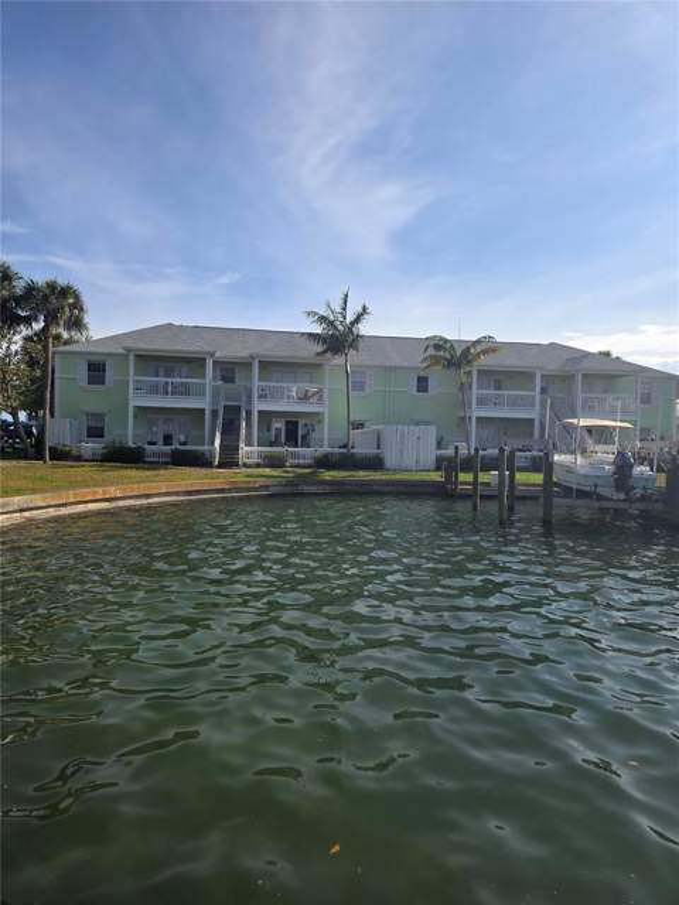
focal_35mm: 23
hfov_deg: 58.9
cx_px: 340
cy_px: 452
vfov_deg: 73.9
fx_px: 602
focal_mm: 5.4
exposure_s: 1/2586
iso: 25
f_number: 1.8
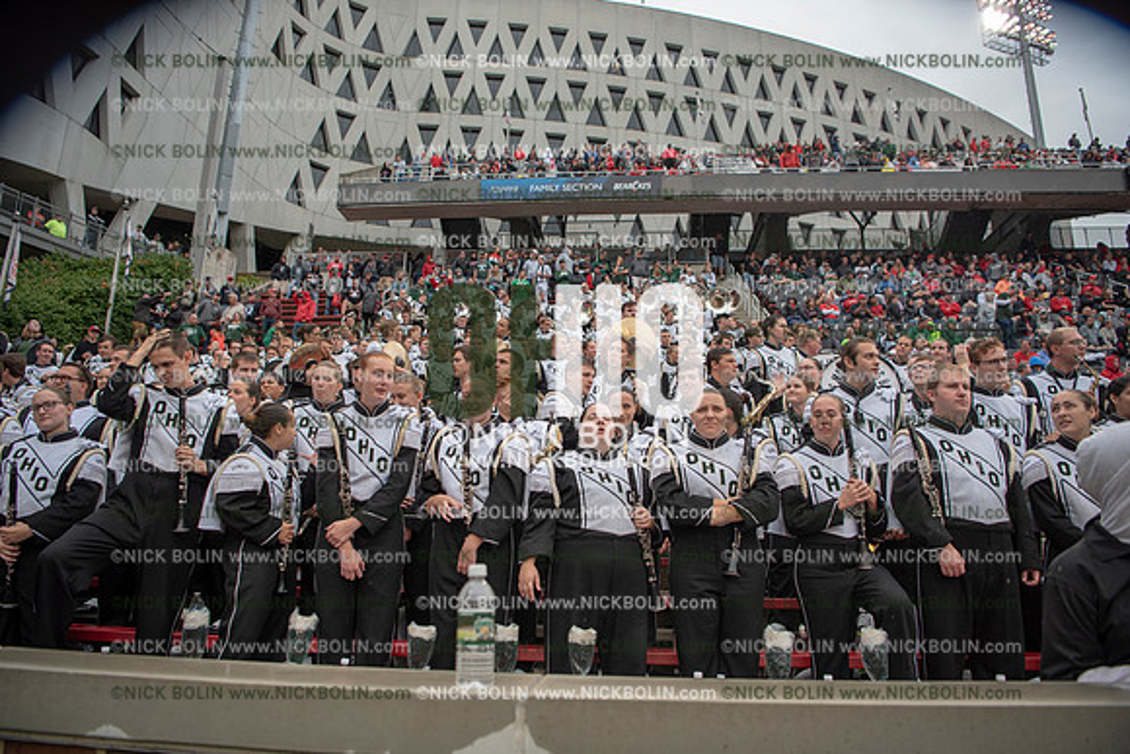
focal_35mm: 24
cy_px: 377
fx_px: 753
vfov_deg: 53.2
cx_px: 565
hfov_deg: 73.7
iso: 250
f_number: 2.8
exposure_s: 1/800
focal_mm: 24
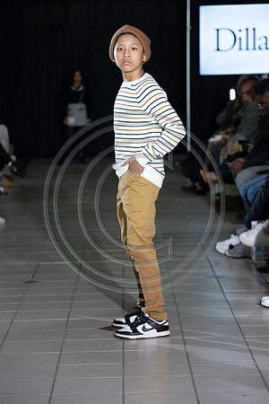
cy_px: 202
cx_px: 134
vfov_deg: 16.4
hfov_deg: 11.0
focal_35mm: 125
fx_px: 1401
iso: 1250
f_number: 5
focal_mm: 125
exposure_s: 1/160
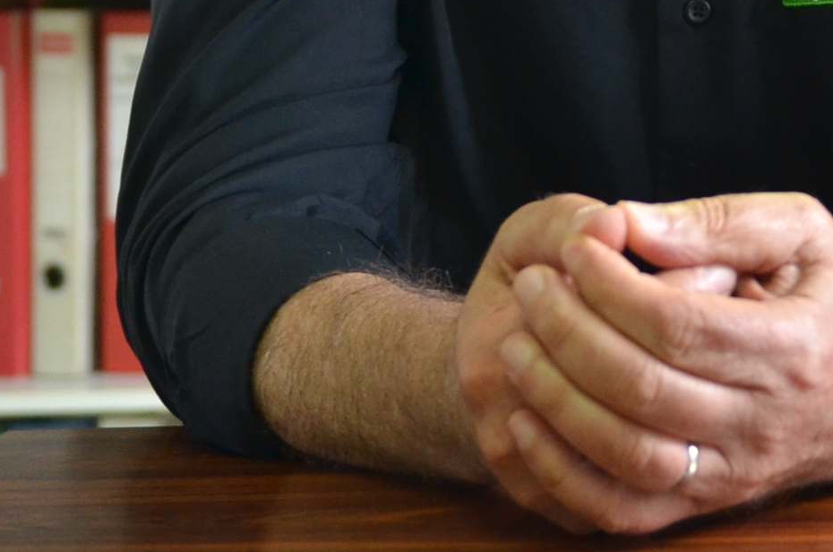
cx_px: 1418
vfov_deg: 7.9
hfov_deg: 11.6
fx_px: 3856
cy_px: -405
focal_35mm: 167
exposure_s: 1/160
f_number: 2.8
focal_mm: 28
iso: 500
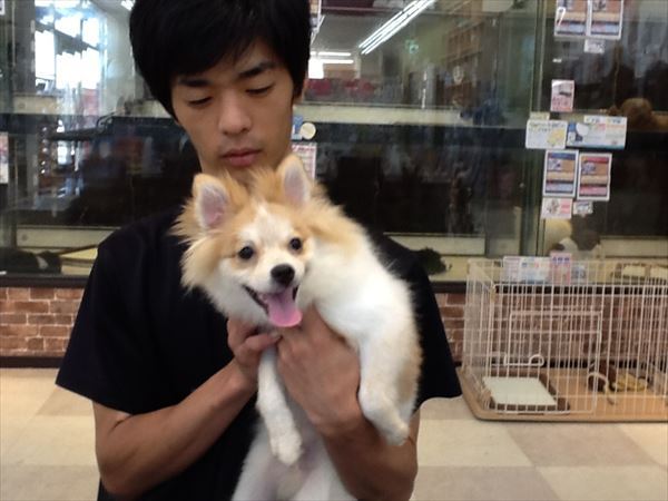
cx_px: 334
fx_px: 849
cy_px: 250
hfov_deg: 42.9
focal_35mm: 44
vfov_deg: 32.9
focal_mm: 2.03
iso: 40
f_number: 2.4
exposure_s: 1/30
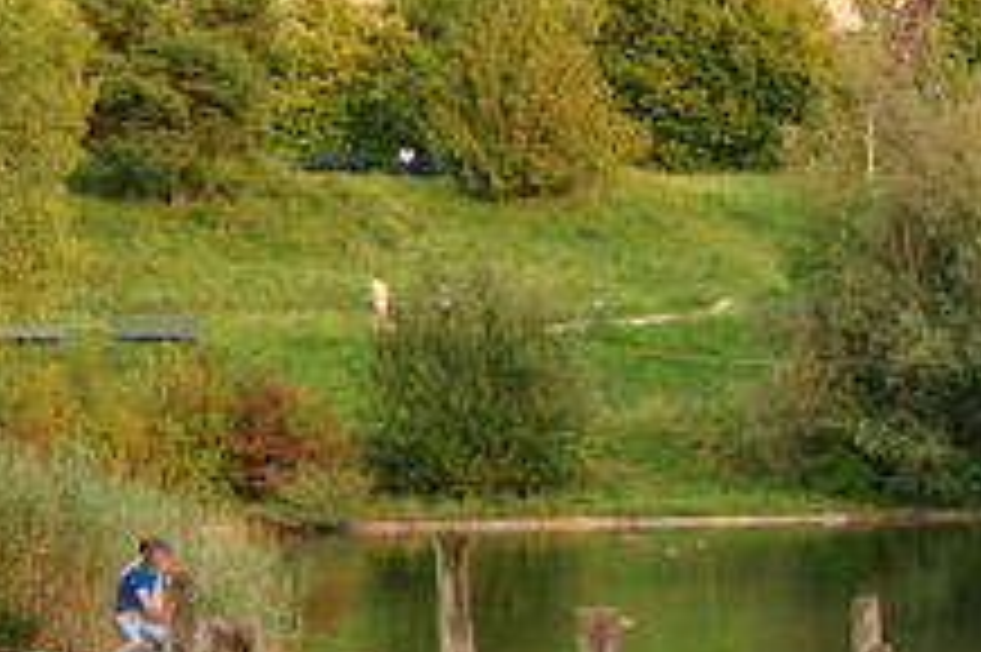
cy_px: 119
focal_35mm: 176
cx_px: 1130
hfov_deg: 11.5
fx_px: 4792
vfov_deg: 7.8
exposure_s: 1/80
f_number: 5.6
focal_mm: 40
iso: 200
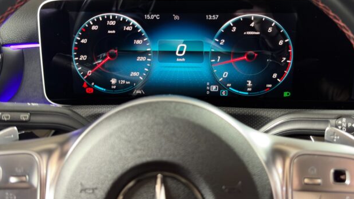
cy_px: 79
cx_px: 177
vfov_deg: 27.0
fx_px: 413
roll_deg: +0.6
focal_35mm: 44
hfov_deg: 46.4
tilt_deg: -17.4
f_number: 1.6
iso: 640
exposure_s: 1/16
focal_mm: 5.96
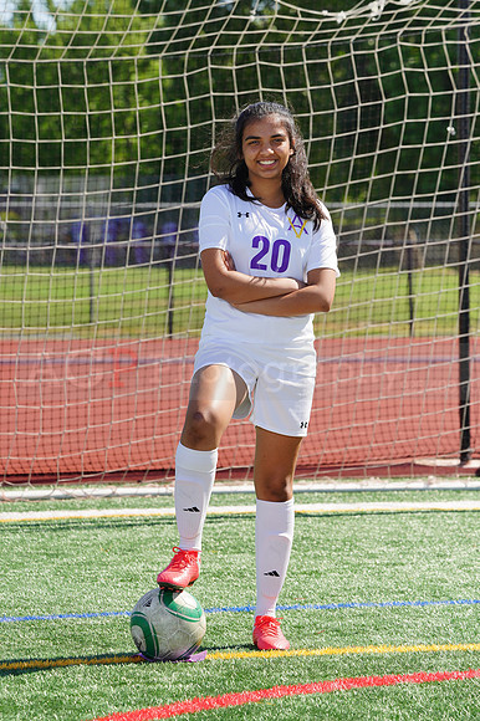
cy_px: 360
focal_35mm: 209
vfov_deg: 9.9
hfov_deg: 6.6
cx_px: 240
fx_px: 4185
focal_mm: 209
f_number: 11
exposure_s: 1/250
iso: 200
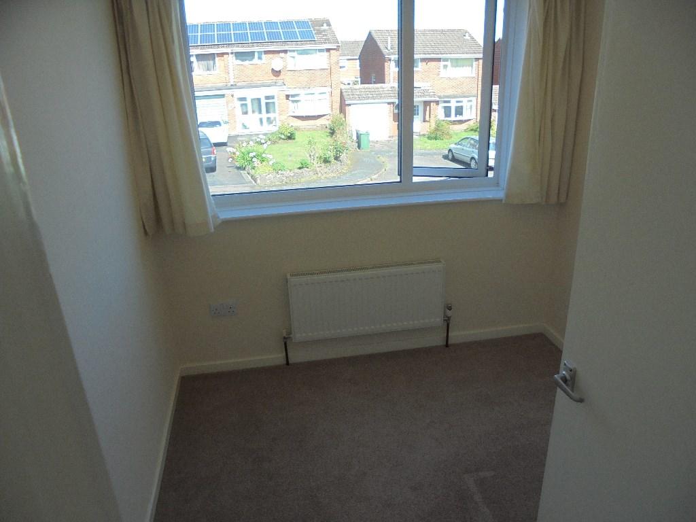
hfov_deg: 67.3
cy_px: 261
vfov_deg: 53.1
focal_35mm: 26
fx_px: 523
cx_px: 348
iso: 100
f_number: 3.5
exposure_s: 1/200
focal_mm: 4.6
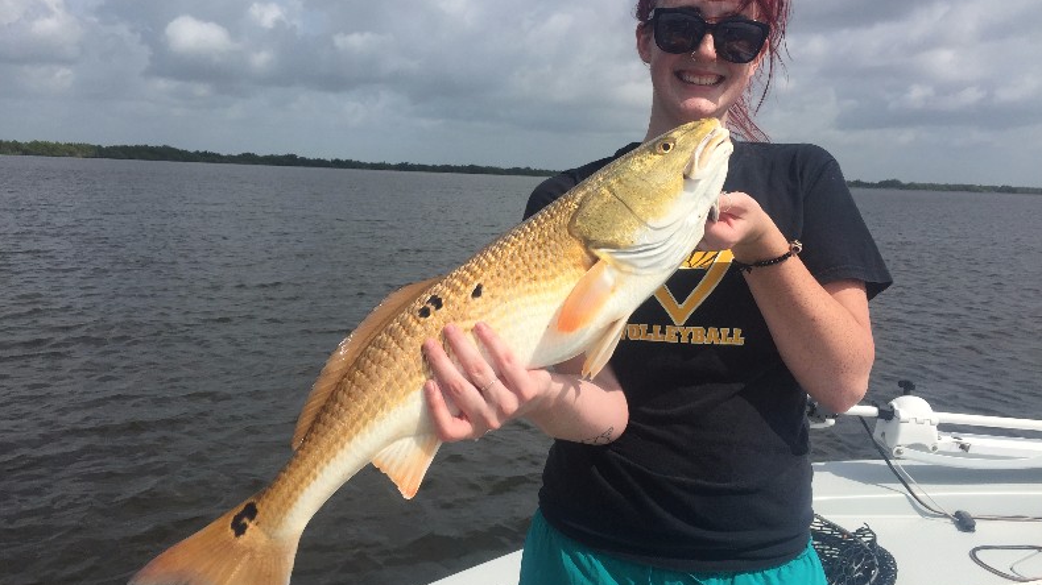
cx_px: 526
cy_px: 281
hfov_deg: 61.0
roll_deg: -3.0
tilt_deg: -7.9
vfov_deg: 36.6
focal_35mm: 32
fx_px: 884
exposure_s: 1/3597
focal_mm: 4.15
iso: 32
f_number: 2.2
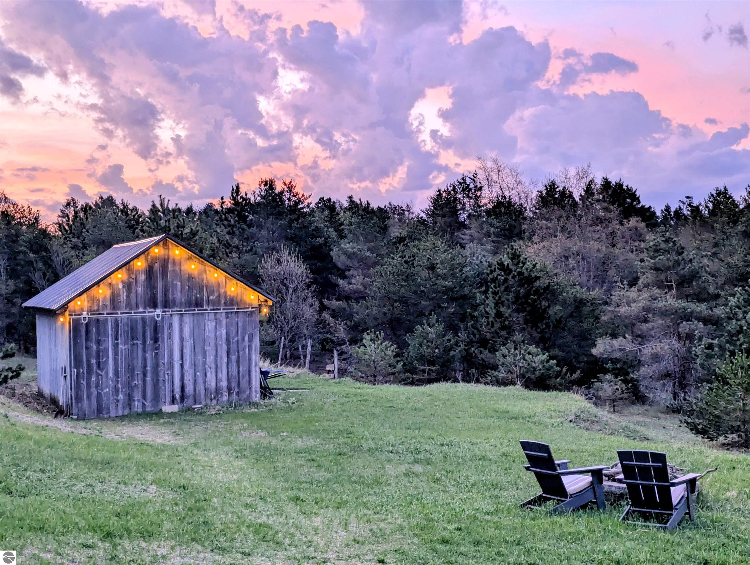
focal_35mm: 48
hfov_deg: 39.6
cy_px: 282
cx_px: 375
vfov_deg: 30.3
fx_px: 1041
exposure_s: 1/43.3
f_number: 1.85
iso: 127
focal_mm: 6.81
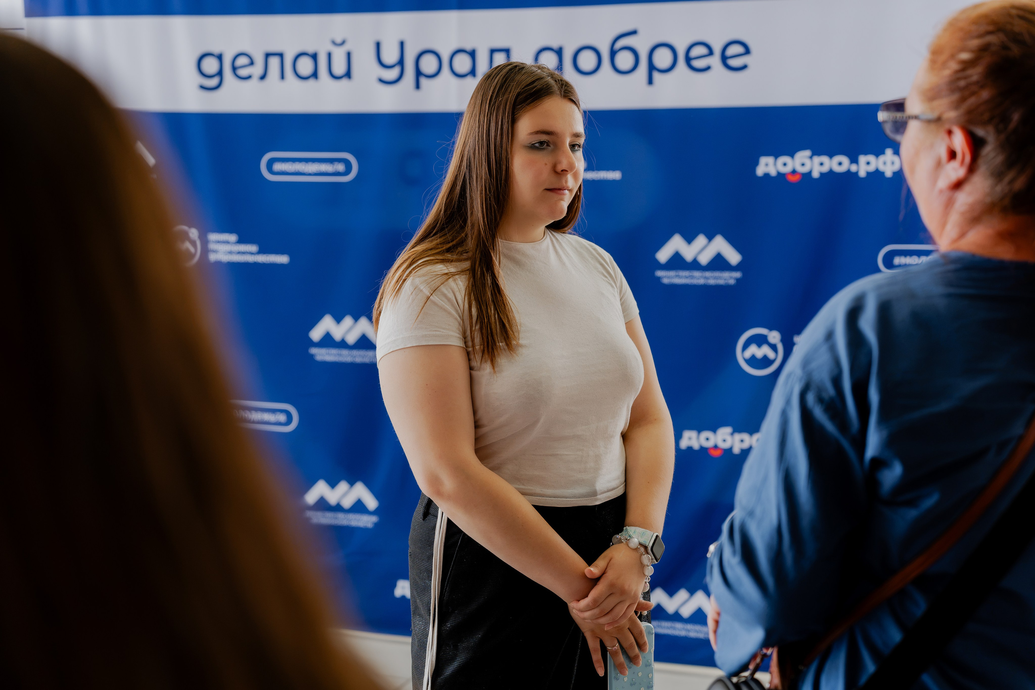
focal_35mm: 59
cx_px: 518
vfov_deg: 23.0
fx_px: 1696
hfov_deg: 33.9
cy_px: 345
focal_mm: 59
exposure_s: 1/160
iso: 1250
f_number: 3.2
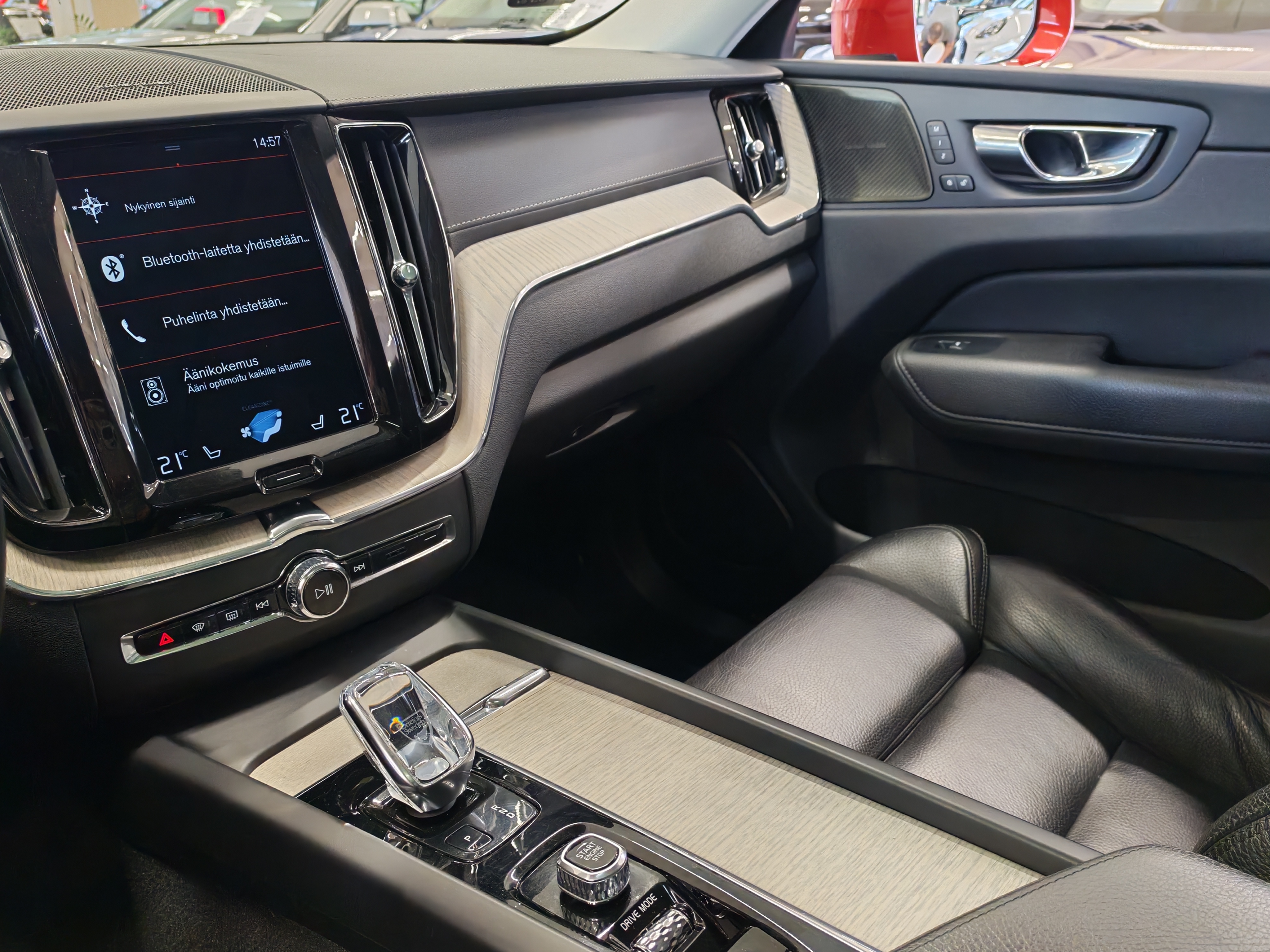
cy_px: 476
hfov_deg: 58.4
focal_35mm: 31
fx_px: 1137
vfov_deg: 45.4
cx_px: 635
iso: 1356
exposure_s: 1/100
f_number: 1.9
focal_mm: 6.12
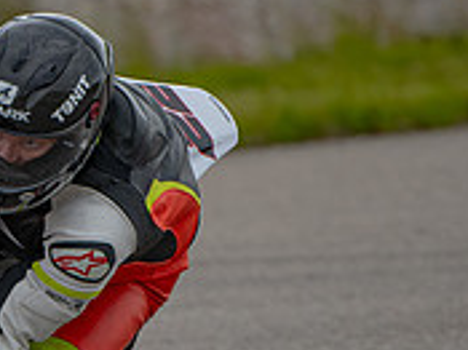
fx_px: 11430
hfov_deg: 2.3
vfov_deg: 1.8
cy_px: 247
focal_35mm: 846
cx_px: -6
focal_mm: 200
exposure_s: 1/1600
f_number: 2.8
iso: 110
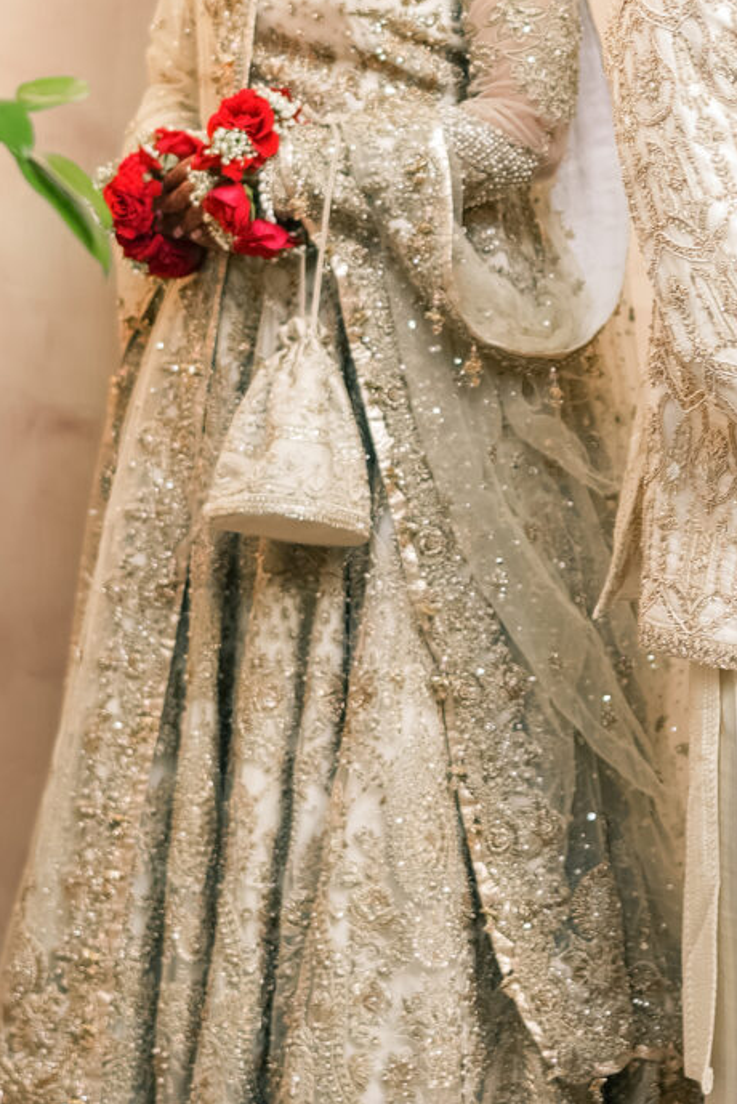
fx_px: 3988
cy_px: -10
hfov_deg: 10.5
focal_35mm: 130
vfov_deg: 15.5
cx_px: 711
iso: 50
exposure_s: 1/125
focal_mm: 35
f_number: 1.6
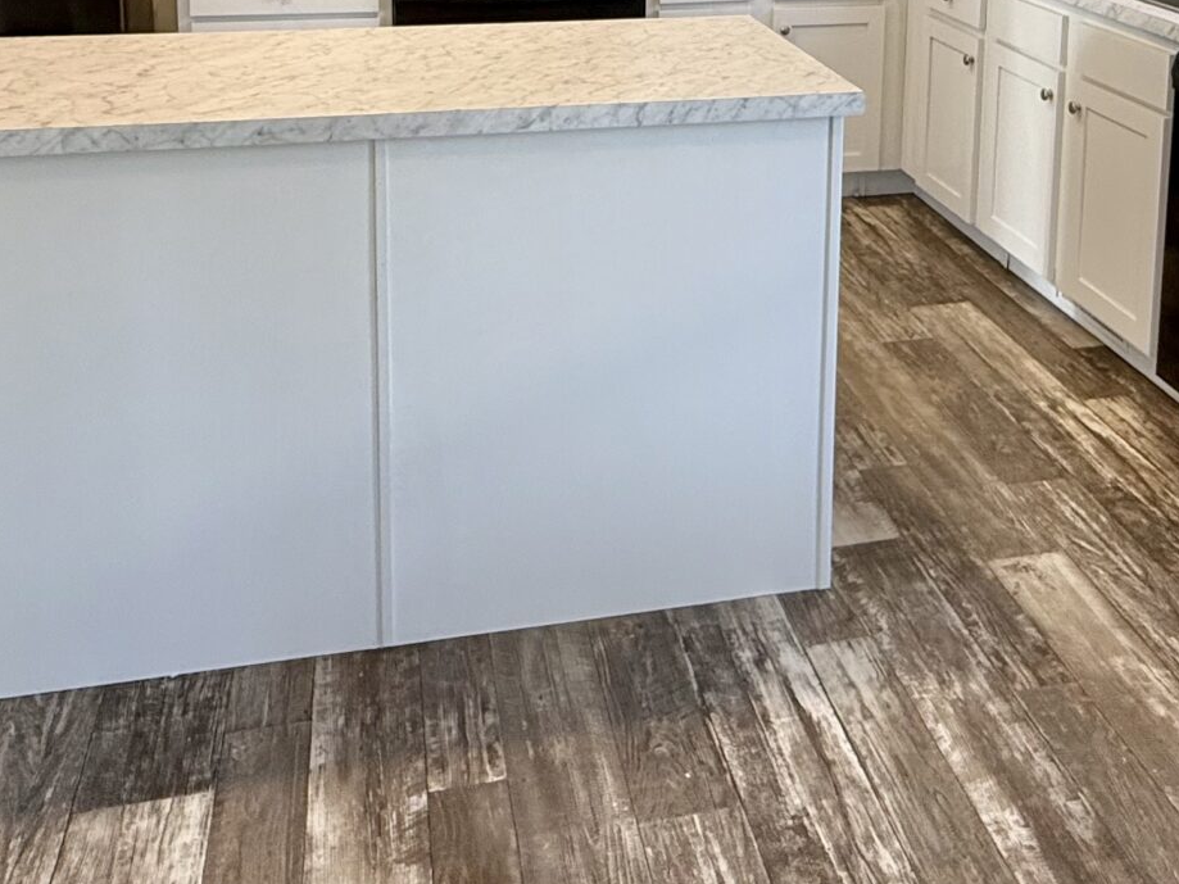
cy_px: -68
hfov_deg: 47.7
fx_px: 1328
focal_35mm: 39
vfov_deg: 32.7
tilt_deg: -6.2
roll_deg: -1.3
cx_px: 693
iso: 100
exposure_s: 1/120
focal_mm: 2.22
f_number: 2.2
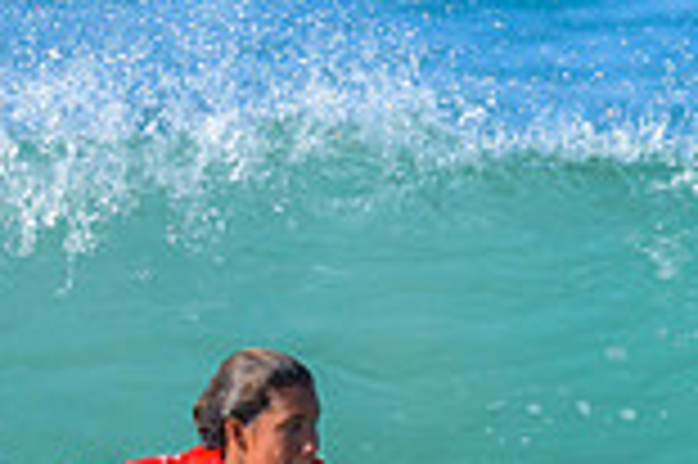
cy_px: 414
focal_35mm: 4120
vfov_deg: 0.3
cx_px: 728
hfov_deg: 0.5
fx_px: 79797
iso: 500
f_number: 6.3
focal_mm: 800
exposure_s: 1/2000
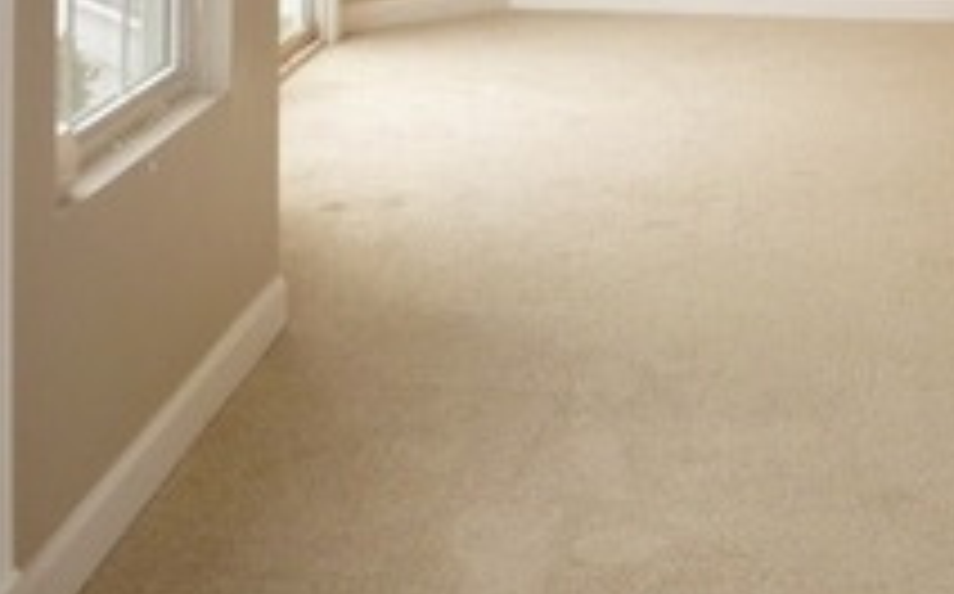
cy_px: -292
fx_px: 1558
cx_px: 788
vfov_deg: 19.0
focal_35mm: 60
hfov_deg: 32.9
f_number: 3.9
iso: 160
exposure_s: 1/60
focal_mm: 4.5
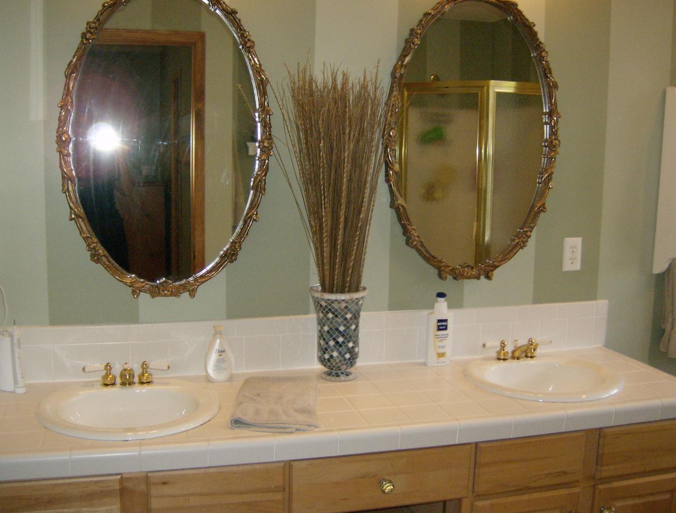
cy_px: 256
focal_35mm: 38
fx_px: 745
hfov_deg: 48.8
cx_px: 321
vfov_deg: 38.0
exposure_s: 1/60
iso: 200
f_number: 2.8
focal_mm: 6
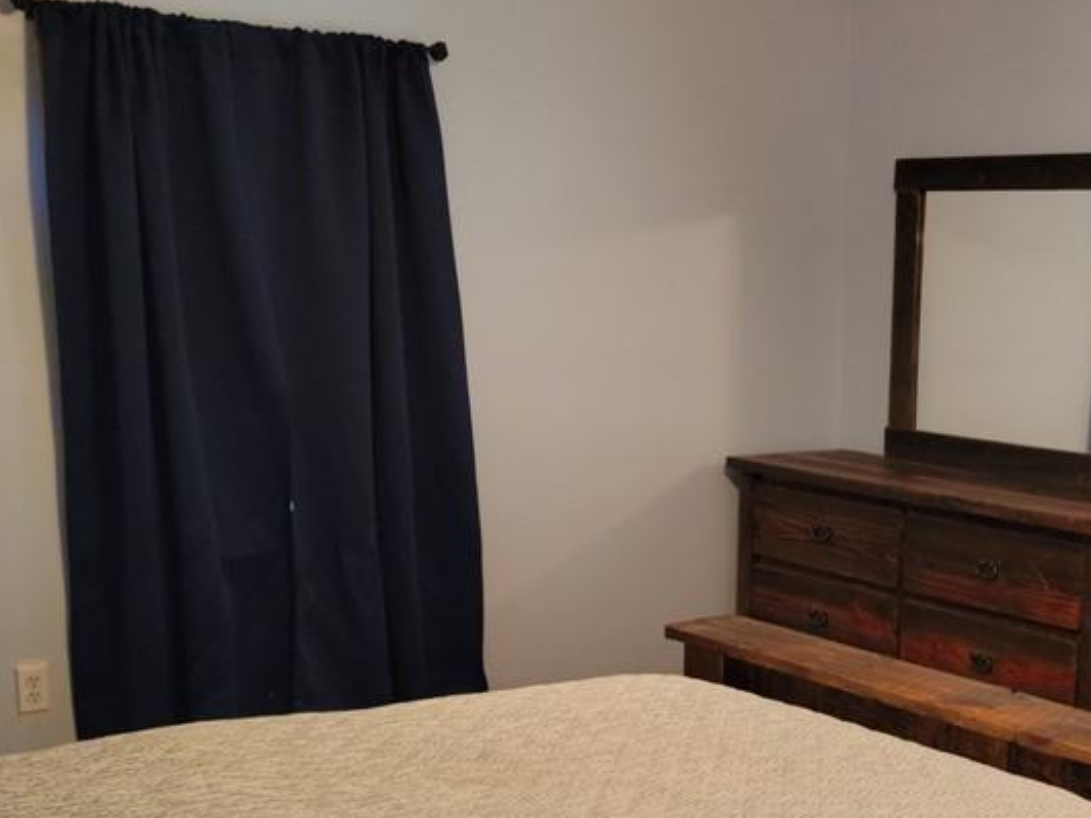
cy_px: 660
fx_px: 1702
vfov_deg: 26.5
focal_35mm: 54
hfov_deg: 34.6
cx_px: 844
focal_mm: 5.9
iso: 400
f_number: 2
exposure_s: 1/40
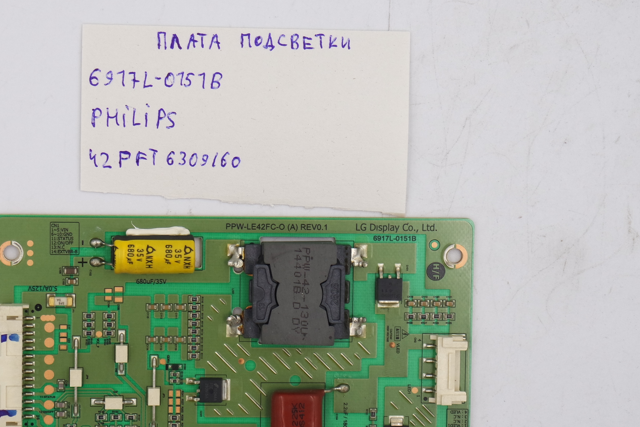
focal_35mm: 111
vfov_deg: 12.3
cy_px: 237
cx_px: 267
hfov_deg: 18.4
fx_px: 1973
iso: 200
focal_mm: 27
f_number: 5.6
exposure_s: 1/125
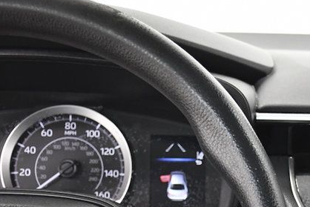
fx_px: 844
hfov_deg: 20.0
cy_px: 247
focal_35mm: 98
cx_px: 326
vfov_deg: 13.6
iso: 2500
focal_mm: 27
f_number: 4
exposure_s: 1/160
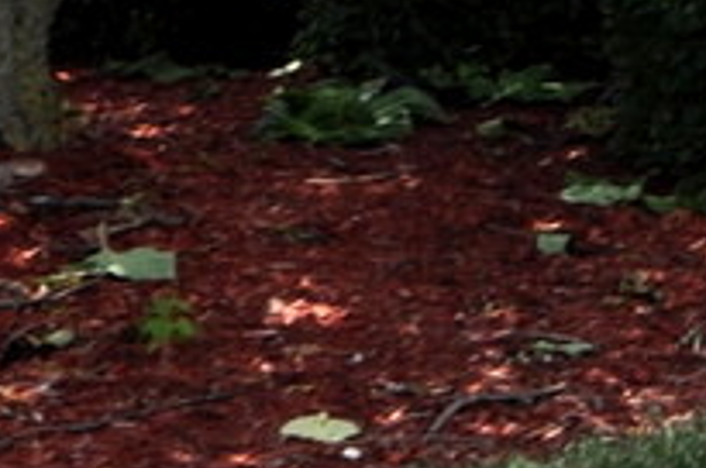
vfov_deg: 5.5
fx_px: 4660
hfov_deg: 7.0
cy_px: -688
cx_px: 2648
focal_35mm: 238
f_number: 9
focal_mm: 20
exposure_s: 1/320
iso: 200
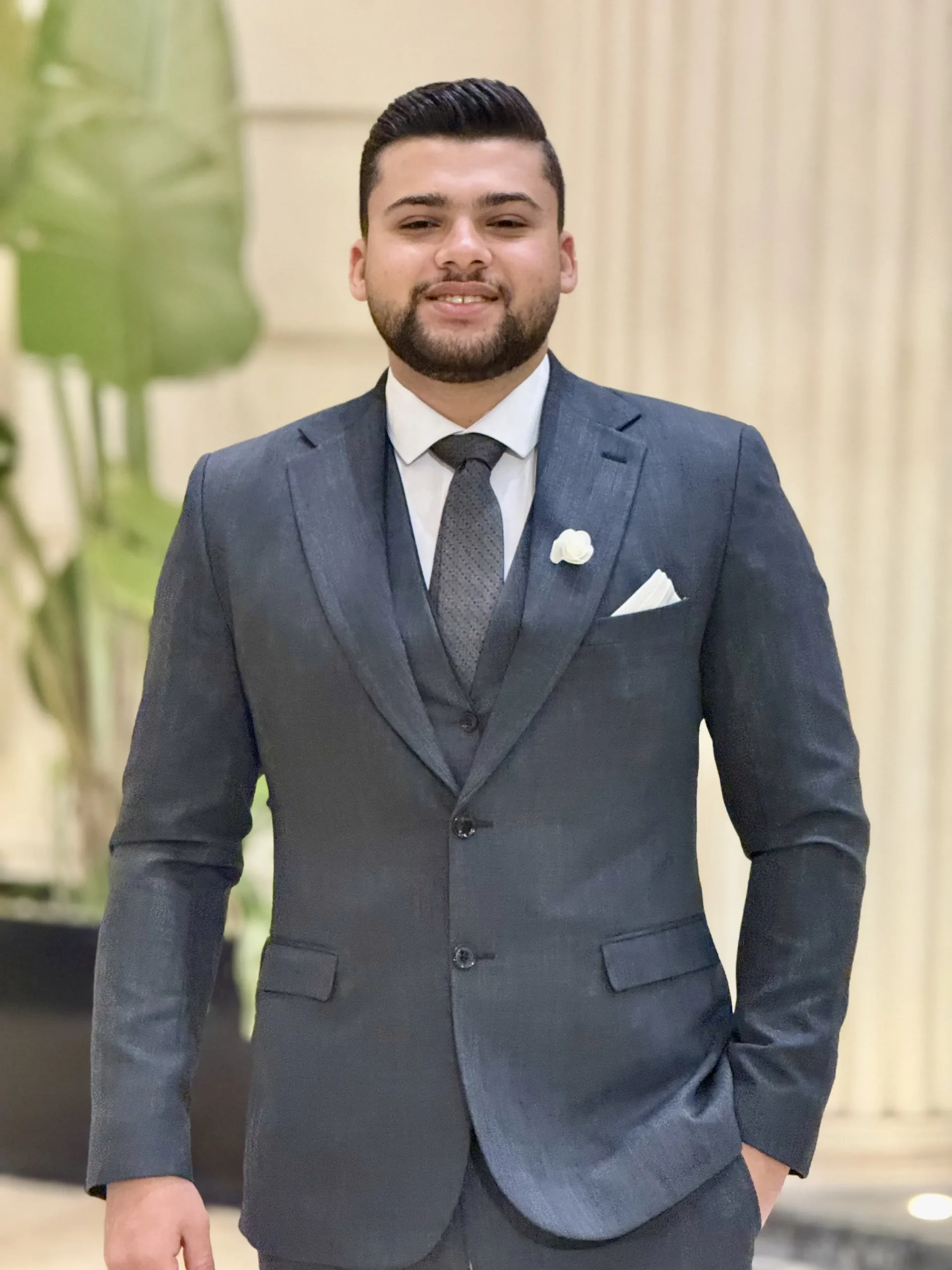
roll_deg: -1.9
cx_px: 476
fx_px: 4400
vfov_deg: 16.4
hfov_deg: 12.3
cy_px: 635
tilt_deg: -2.8
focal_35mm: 120
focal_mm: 15.66
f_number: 2.8
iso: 640
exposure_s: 1/50
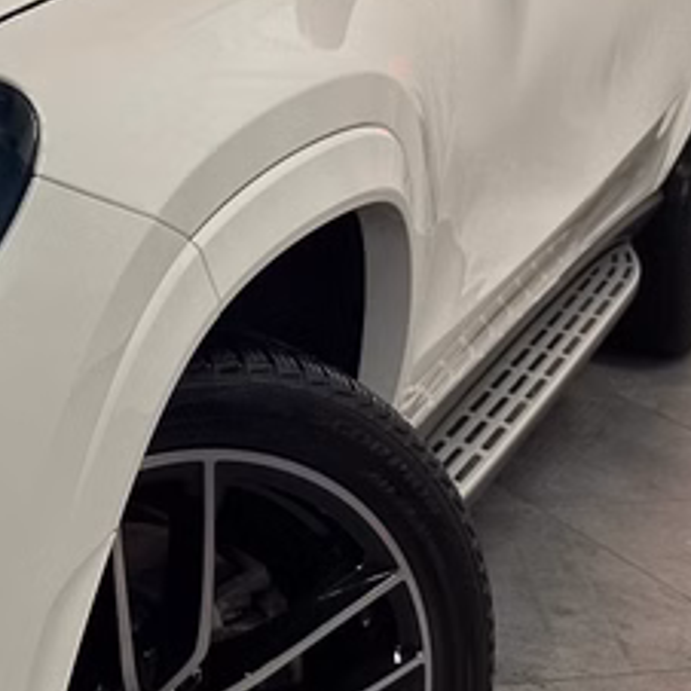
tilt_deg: -17.4
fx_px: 1694
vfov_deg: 23.0
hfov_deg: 20.1
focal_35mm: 75
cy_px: 287
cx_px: -321
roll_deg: -0.8
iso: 125
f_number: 1.78
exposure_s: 1/50
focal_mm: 6.86
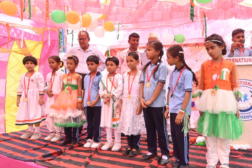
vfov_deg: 45.7
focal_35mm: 28
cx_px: 126
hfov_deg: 64.5
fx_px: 200
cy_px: 84
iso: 320
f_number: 7.1
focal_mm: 19
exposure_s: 1/125
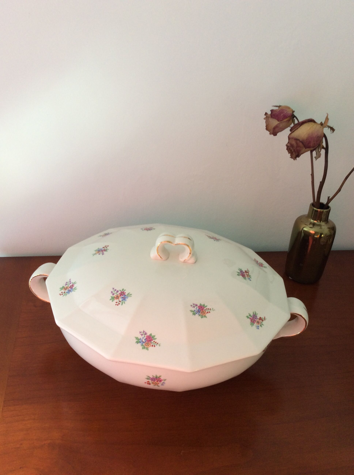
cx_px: 177
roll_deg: -4.4
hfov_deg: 44.1
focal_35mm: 32
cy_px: 238
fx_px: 437
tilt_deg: -28.1
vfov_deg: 56.9
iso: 50
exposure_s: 1/25
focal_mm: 3.3
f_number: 2.4
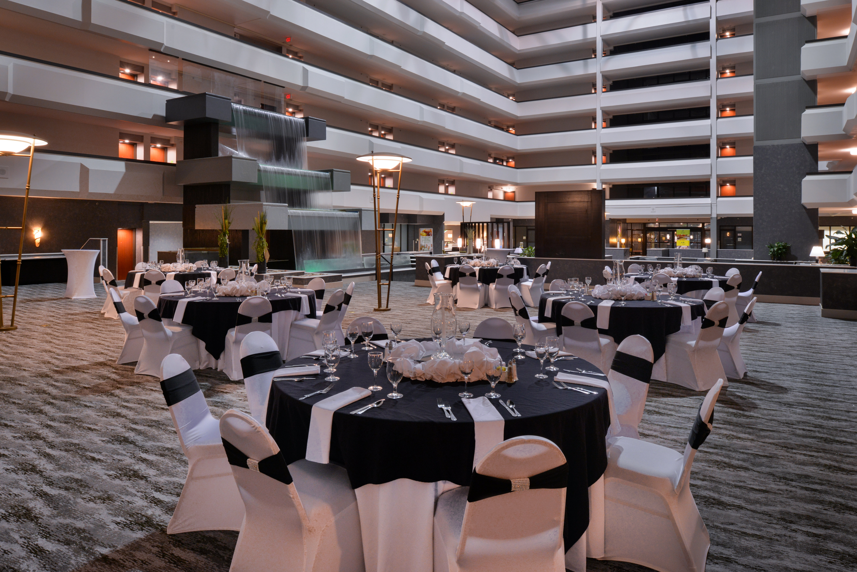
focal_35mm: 24
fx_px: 571
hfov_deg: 73.7
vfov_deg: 53.2
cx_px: 428
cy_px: 286
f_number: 13
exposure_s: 1/2.5
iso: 640
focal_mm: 24
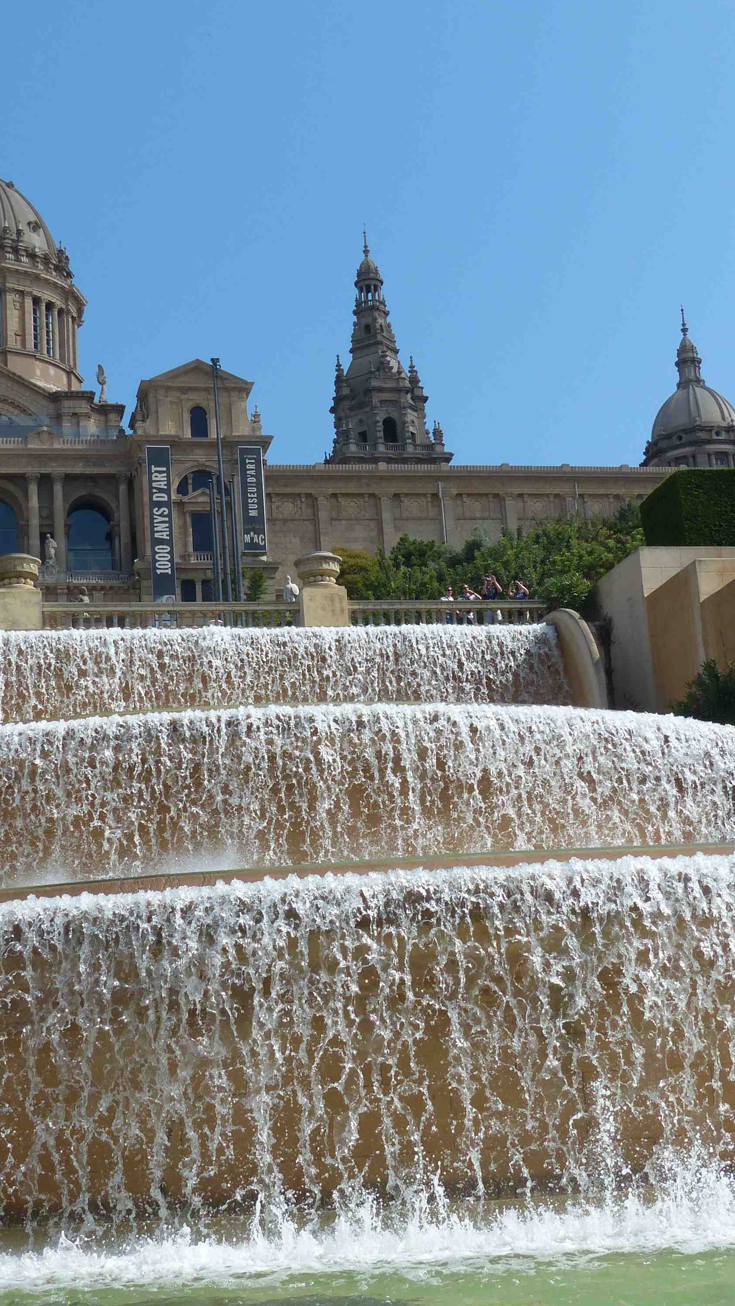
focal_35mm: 54
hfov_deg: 22.2
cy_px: 654
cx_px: 314
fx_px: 1871
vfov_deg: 38.5
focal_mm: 6.4
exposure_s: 1/1300
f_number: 4
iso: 100
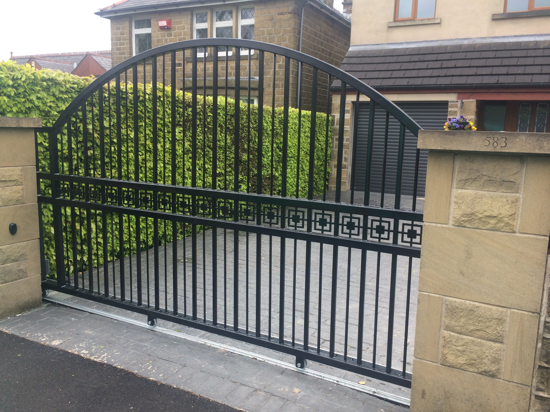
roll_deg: -1.8
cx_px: 275
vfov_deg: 48.2
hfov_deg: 61.7
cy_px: 206
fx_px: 461
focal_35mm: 29
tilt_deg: -9.9
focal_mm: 4.15
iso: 32
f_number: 2.2
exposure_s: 1/360
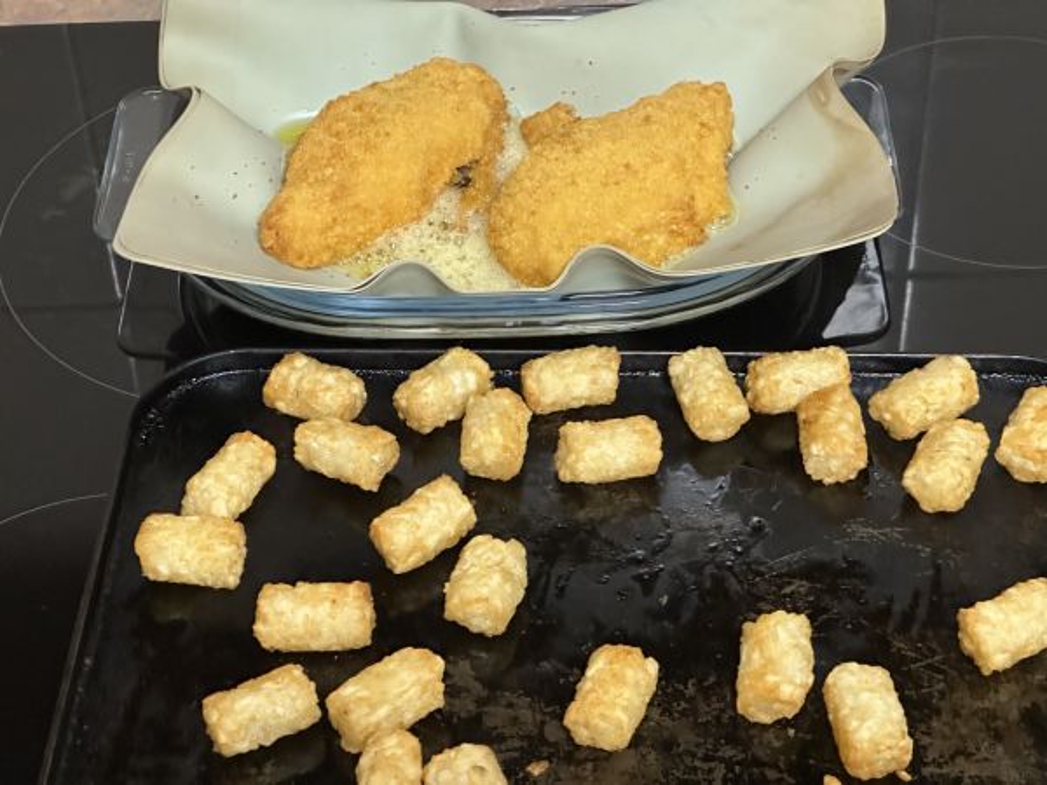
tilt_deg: -43.4
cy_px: 392
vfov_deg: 19.1
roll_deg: +2.4
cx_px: 524
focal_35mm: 77
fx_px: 2329
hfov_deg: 25.3
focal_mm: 9
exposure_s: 1/34
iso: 800
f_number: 2.8
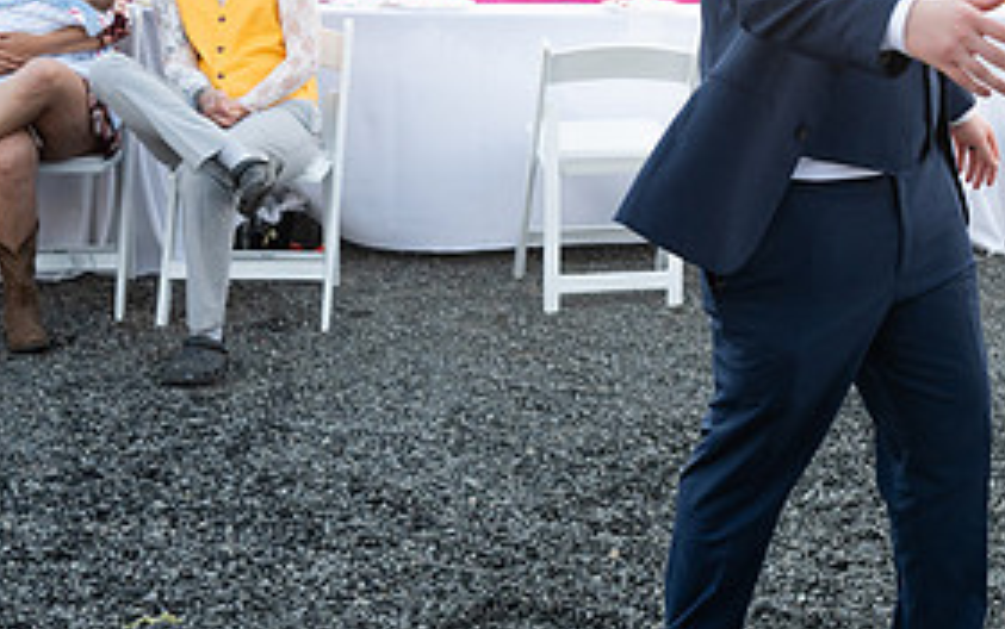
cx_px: 991
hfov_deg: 24.7
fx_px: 2192
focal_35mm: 80
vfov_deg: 16.0
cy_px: 13
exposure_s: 1/500
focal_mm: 38
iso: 1600
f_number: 4
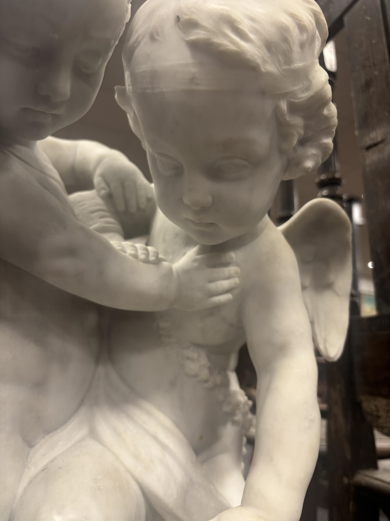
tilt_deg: +14.5
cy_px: 260
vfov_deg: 67.3
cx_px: 195
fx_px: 391
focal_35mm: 26
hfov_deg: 53.1
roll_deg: -4.1
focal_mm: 5.96
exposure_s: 1/50
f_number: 1.6
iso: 200
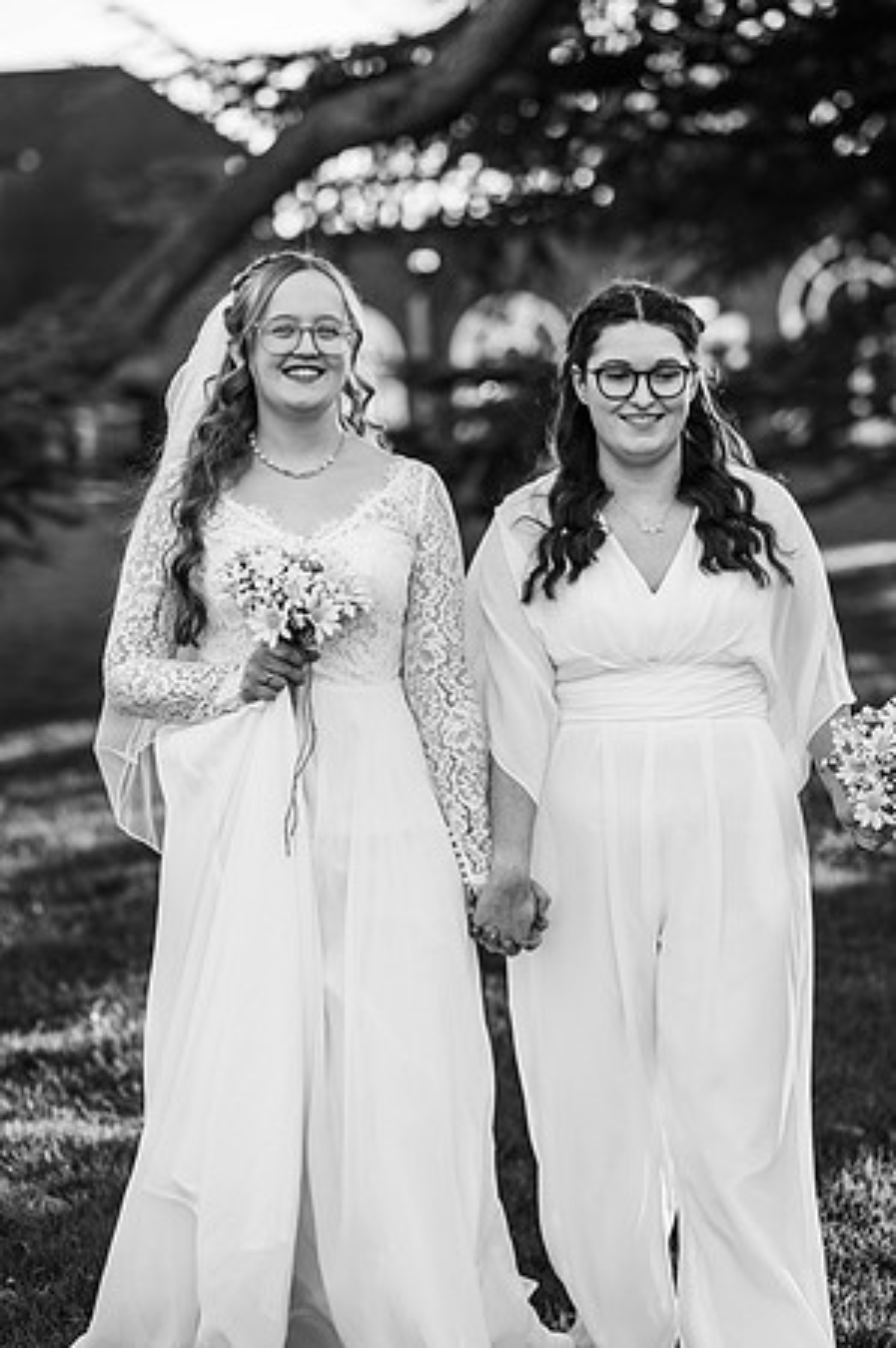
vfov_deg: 23.9
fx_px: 3180
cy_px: 674
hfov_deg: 16.0
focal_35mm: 85
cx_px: 448
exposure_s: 1/1000
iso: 100
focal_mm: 85
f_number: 2.5
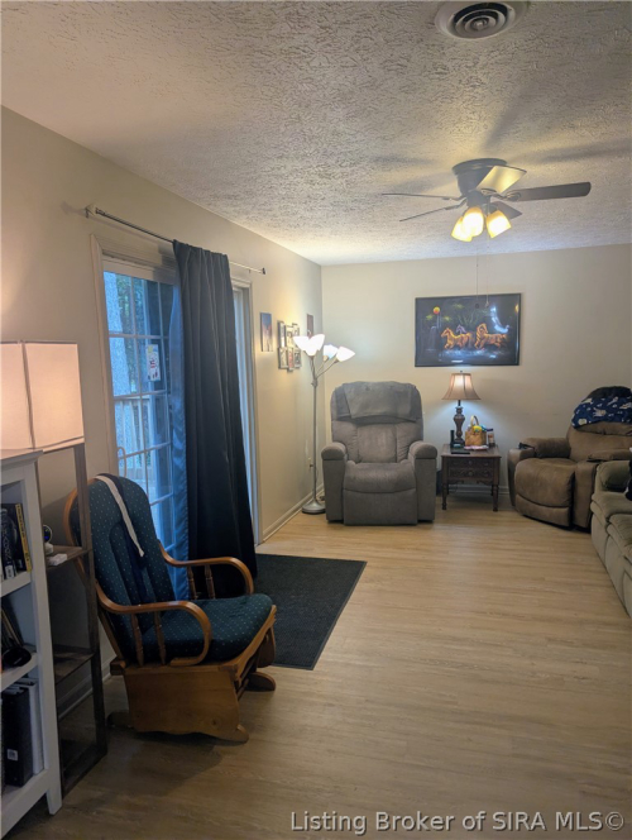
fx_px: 583
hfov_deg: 56.9
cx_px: 316
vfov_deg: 71.5
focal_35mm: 24
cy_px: 420
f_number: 1.85
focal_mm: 6.81
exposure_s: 1/120
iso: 77
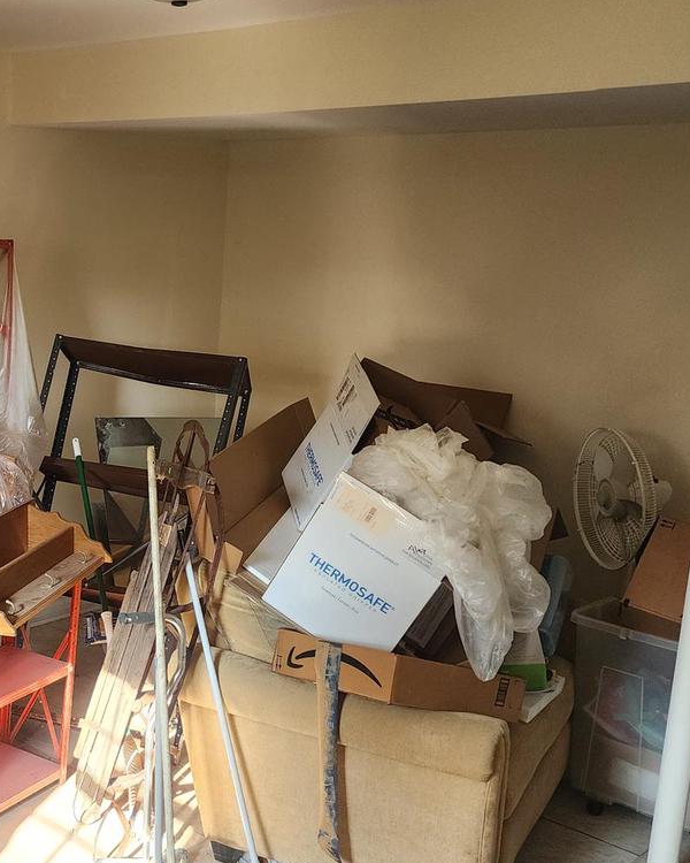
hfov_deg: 31.1
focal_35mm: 46
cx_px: 56
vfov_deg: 40.2
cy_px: 492
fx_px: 1174
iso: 200
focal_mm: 6.4
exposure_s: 1/180
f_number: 1.8
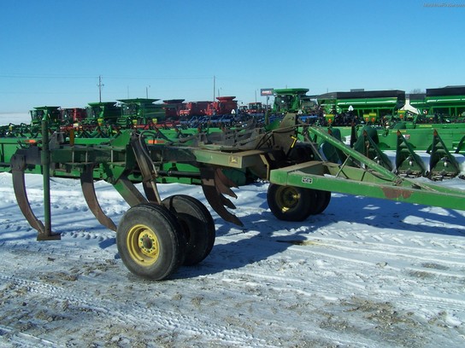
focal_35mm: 38
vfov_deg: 37.7
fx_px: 510
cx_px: 232
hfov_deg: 49.0
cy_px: 174
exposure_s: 1/750
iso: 80
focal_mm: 6.3
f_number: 5.6
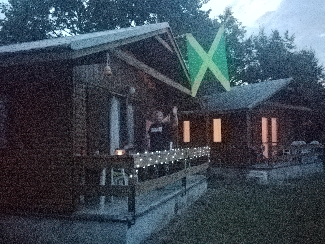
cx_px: 162
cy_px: 122
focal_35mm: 34
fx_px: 319
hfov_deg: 54.0
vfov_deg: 41.8
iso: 4131
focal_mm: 4.25
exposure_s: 1/10
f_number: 1.8
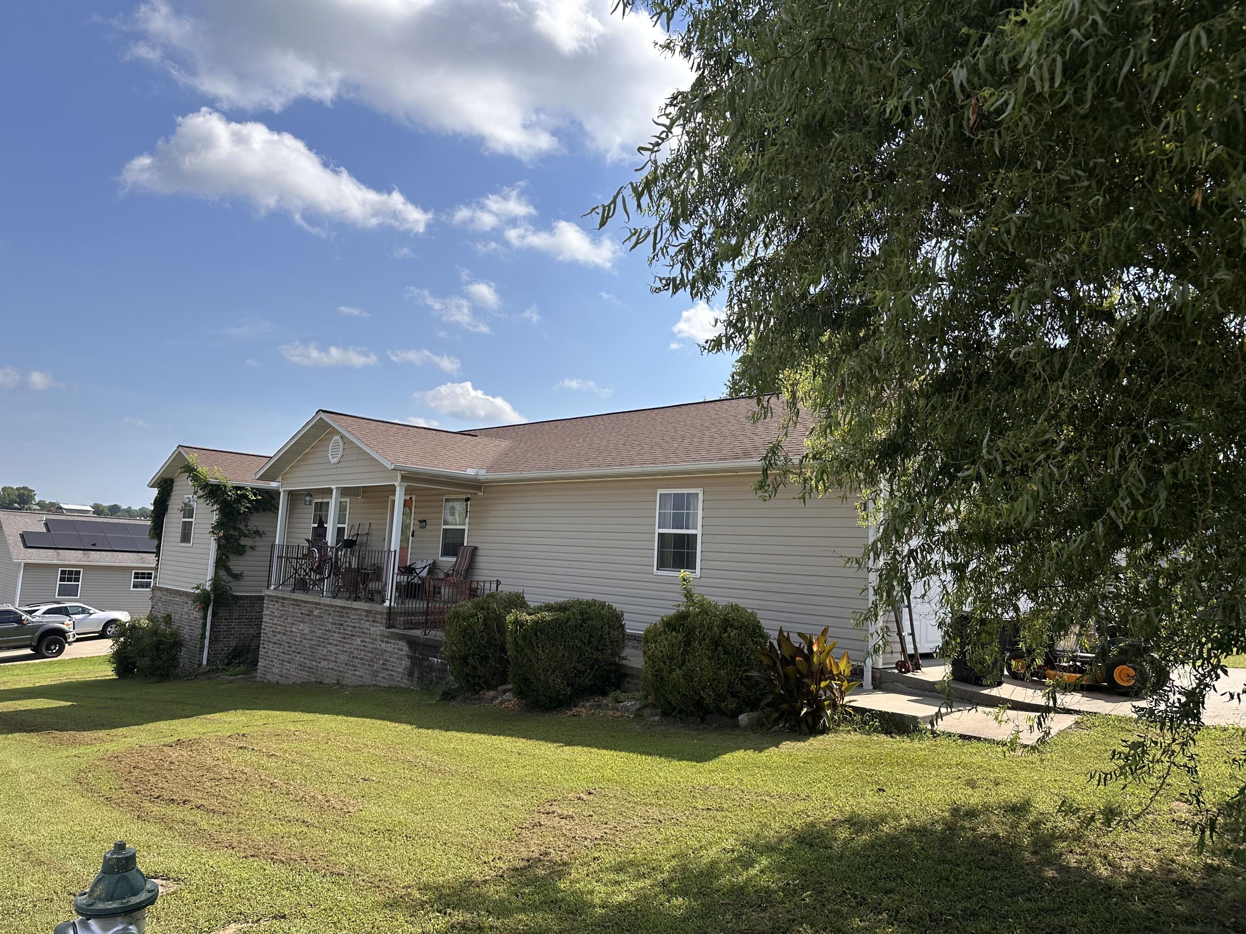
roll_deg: -3.0
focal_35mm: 24
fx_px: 864
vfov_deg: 56.8
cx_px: 623
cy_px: 467
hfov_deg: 71.6
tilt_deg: +6.2
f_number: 1.78
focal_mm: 6.86
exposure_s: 1/5000
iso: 80
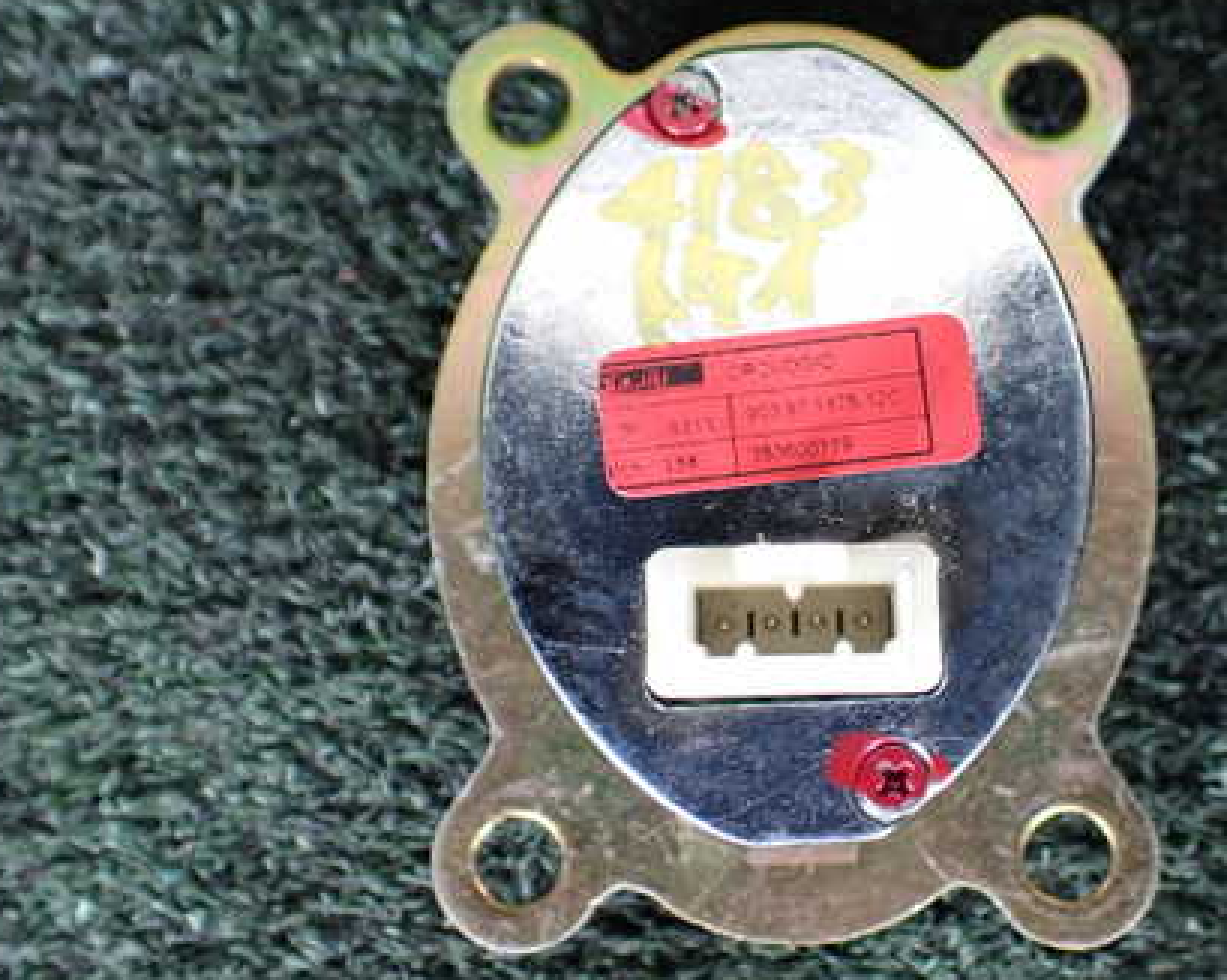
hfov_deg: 42.4
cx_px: 807
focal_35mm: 43
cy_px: 441
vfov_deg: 34.9
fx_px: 1561
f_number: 2.3
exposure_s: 1/50
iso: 800
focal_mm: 5.4
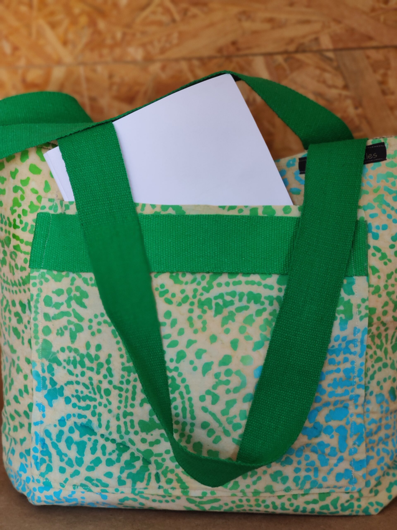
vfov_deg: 26.3
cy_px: 265
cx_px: 198
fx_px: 1132
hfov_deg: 19.9
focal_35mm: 74
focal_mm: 6.95
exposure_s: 1/50
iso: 640
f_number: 2.44
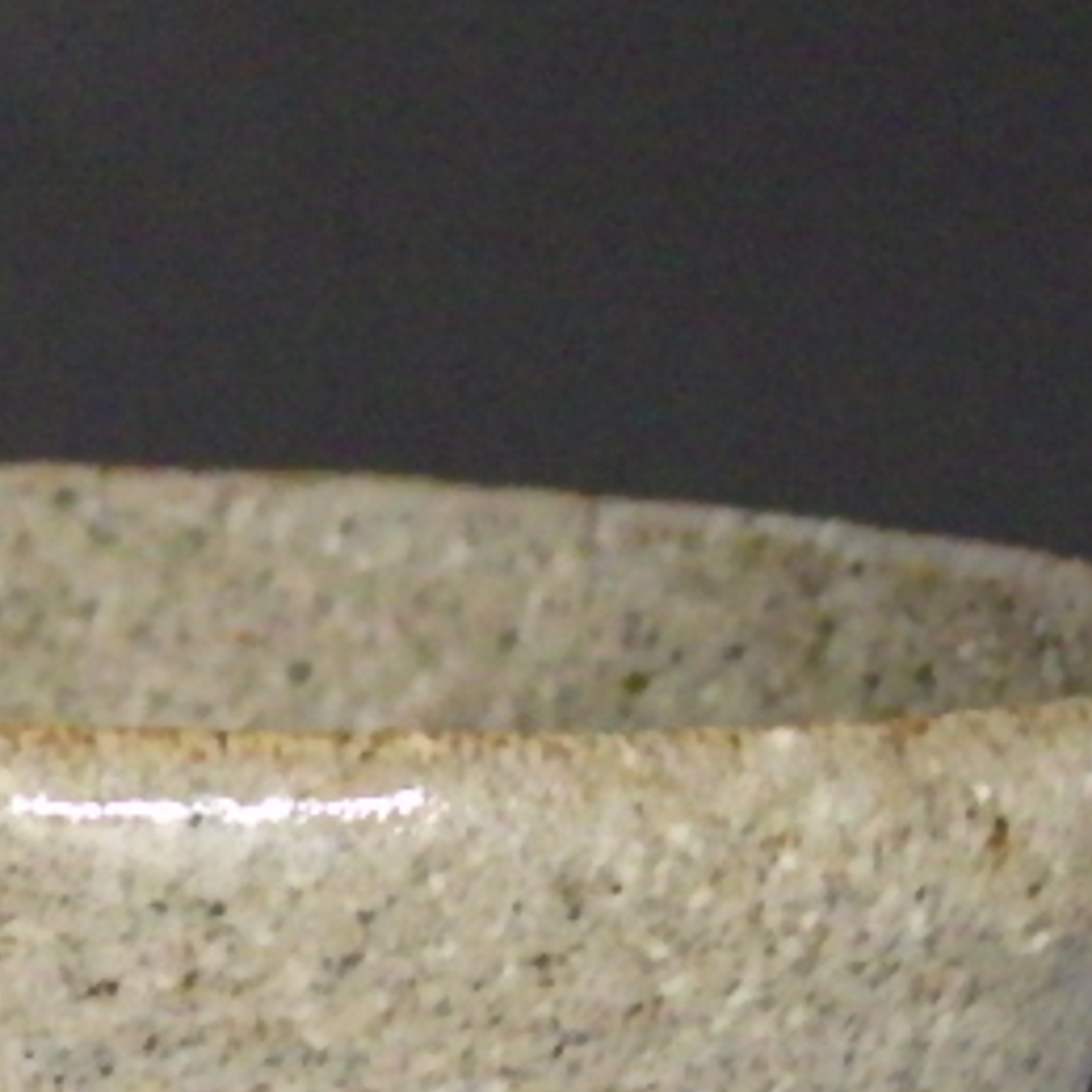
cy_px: 1247
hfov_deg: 5.3
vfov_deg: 5.3
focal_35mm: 327
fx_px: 11671
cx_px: -512
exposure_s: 1/30
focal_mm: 16.7
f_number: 5
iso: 400
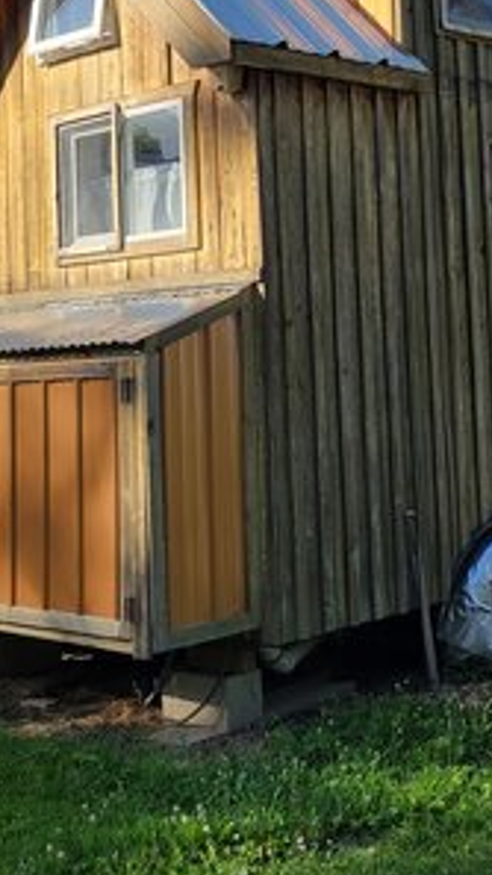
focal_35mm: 61
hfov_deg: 19.6
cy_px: 245
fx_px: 1415
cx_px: 365
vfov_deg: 33.8
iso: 40
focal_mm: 5.4
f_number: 1.8
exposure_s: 1/836
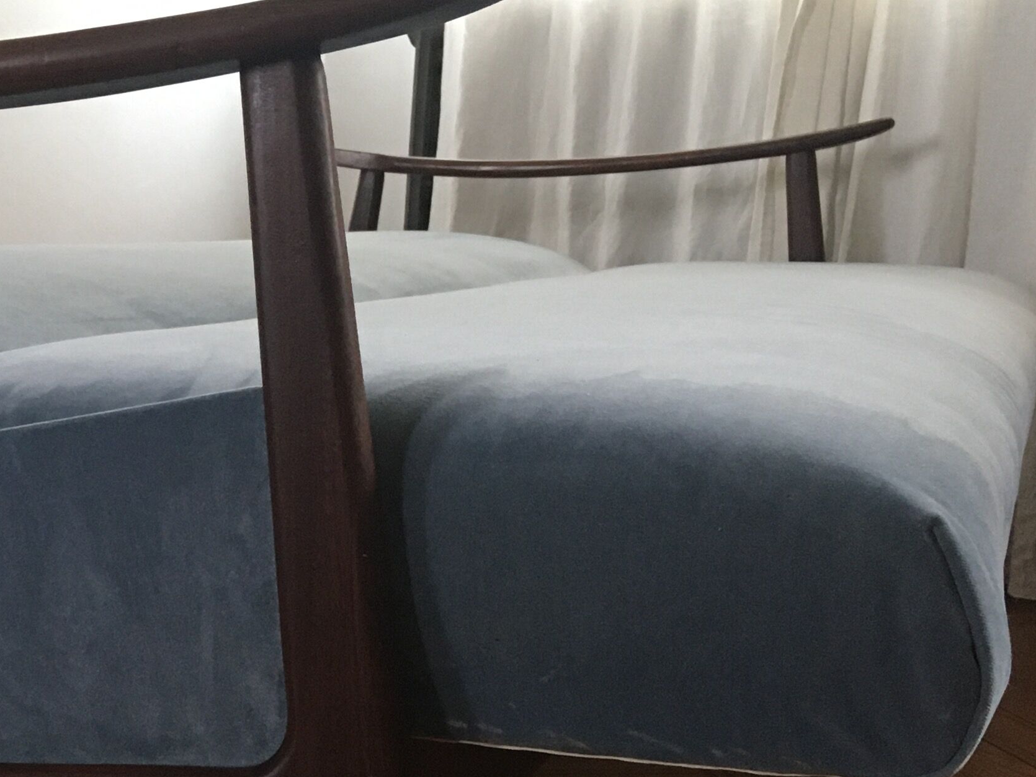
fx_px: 2095
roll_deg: -0.1
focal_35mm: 70
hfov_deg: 27.0
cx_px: 146
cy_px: 739
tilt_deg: -13.7
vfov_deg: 20.5
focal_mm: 4.15
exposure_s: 1/33
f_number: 2.2
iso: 200
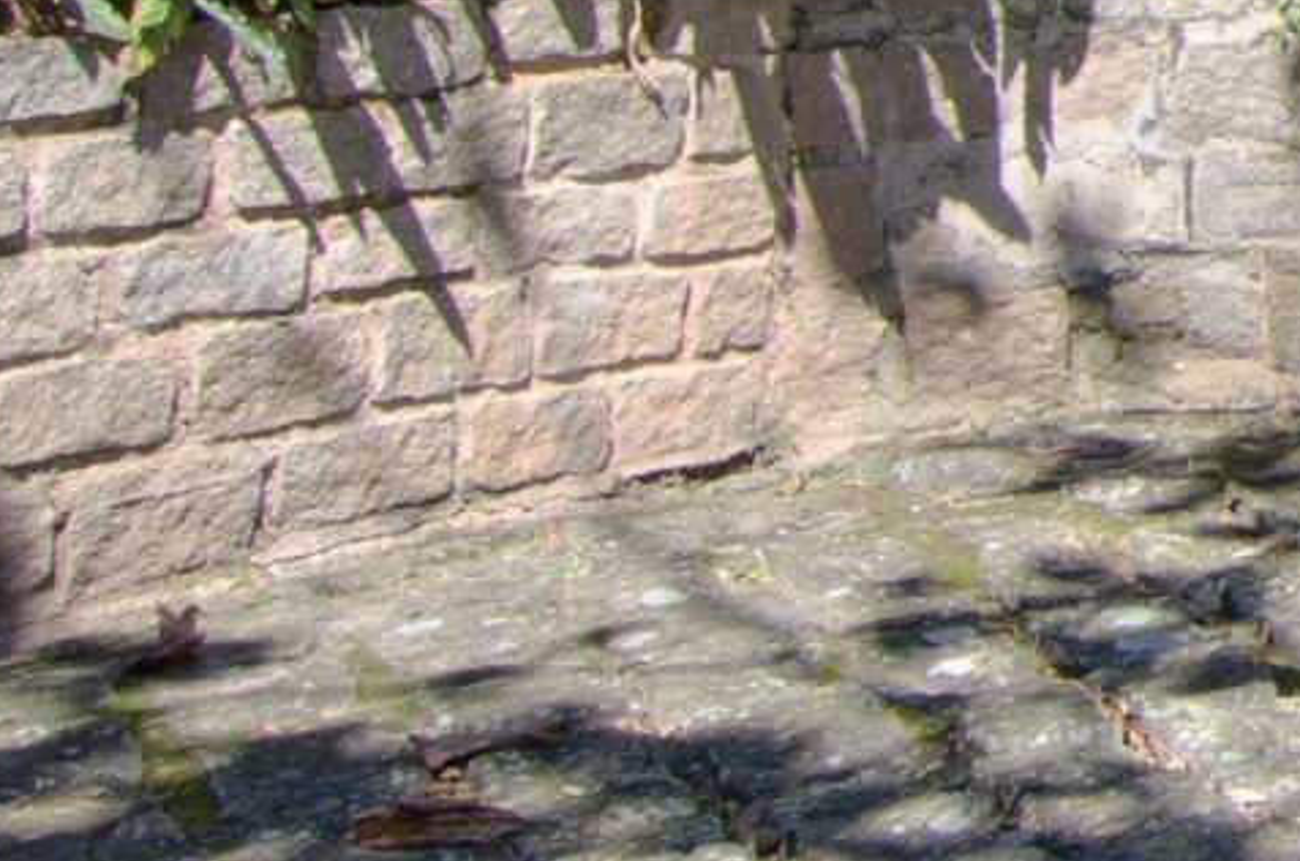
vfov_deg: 11.8
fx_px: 3773
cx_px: 3063
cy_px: -774
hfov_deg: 14.0
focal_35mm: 105
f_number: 13
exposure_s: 1/25
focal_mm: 13
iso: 100
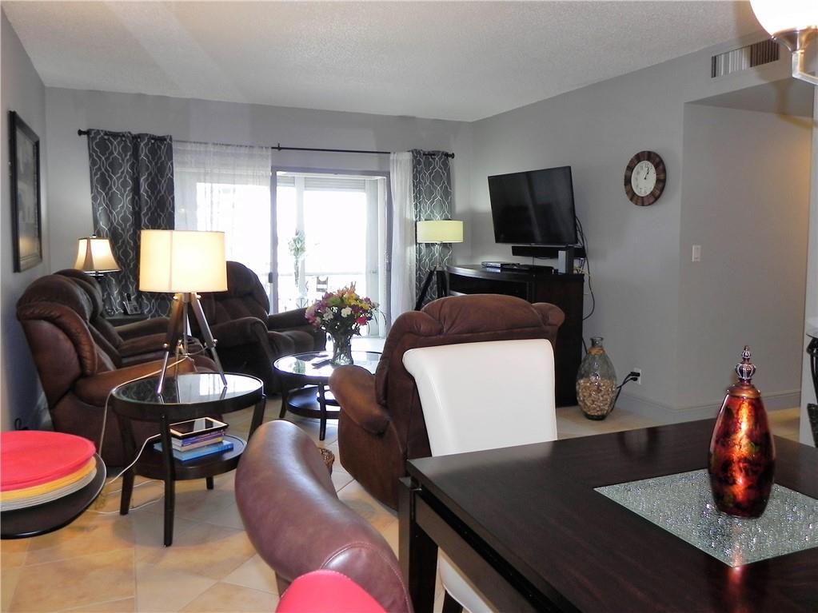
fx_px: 614
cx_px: 409
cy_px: 306
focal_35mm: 26
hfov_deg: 67.3
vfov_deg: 53.1
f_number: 2.8
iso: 160
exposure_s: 1/41
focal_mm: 4.6
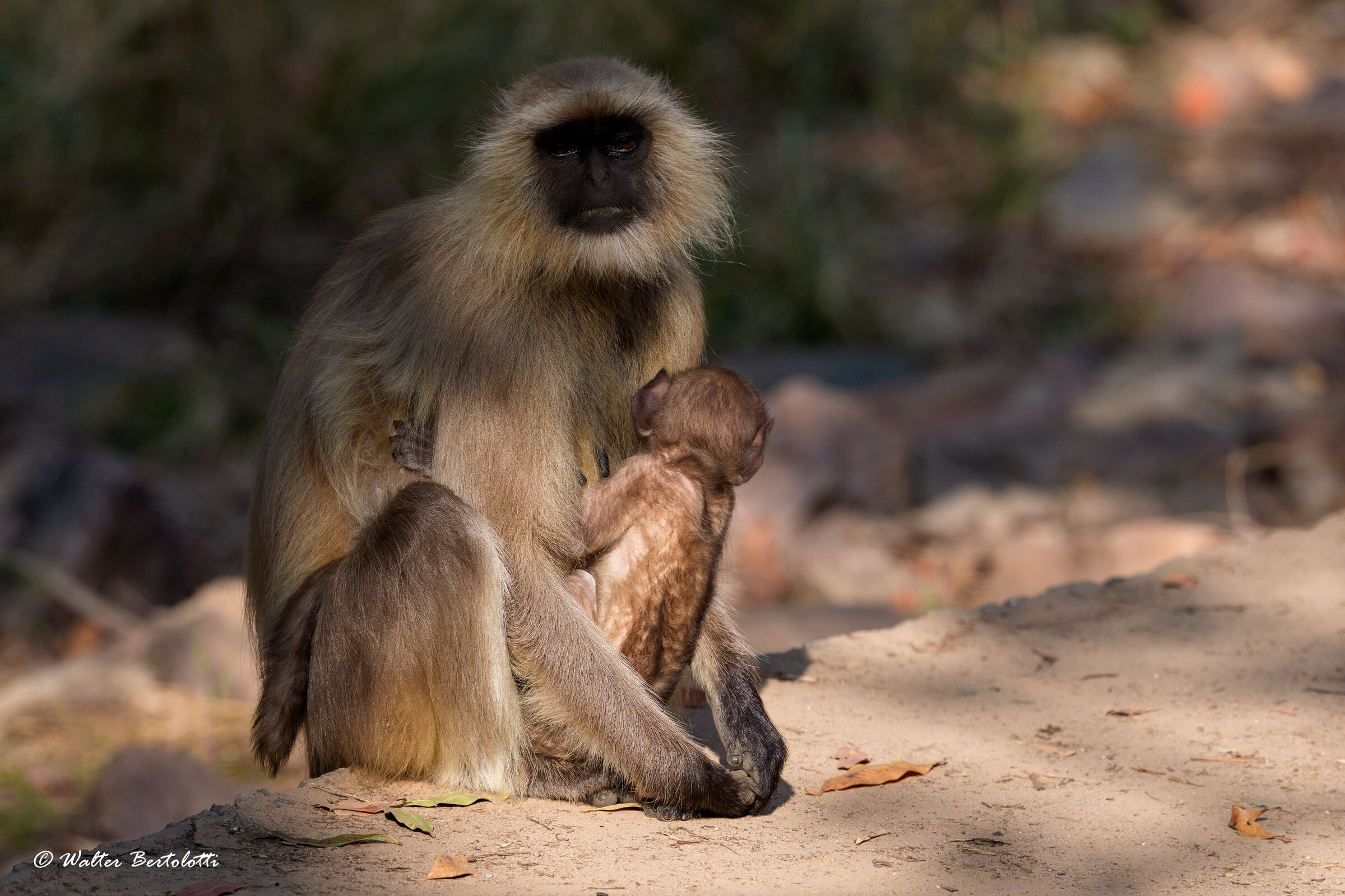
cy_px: 448
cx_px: 672
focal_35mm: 300
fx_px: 11207
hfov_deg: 6.9
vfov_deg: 4.6
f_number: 5.6
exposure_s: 1/1000
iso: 640
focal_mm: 300
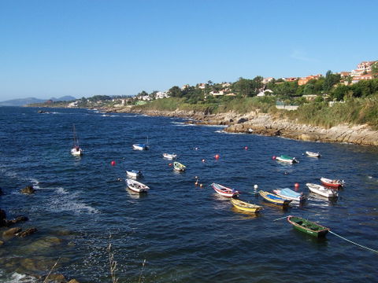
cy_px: 142
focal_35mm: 37
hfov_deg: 50.1
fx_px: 404
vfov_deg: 38.7
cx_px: 189
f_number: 5.6
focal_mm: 5.6
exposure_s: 1/500
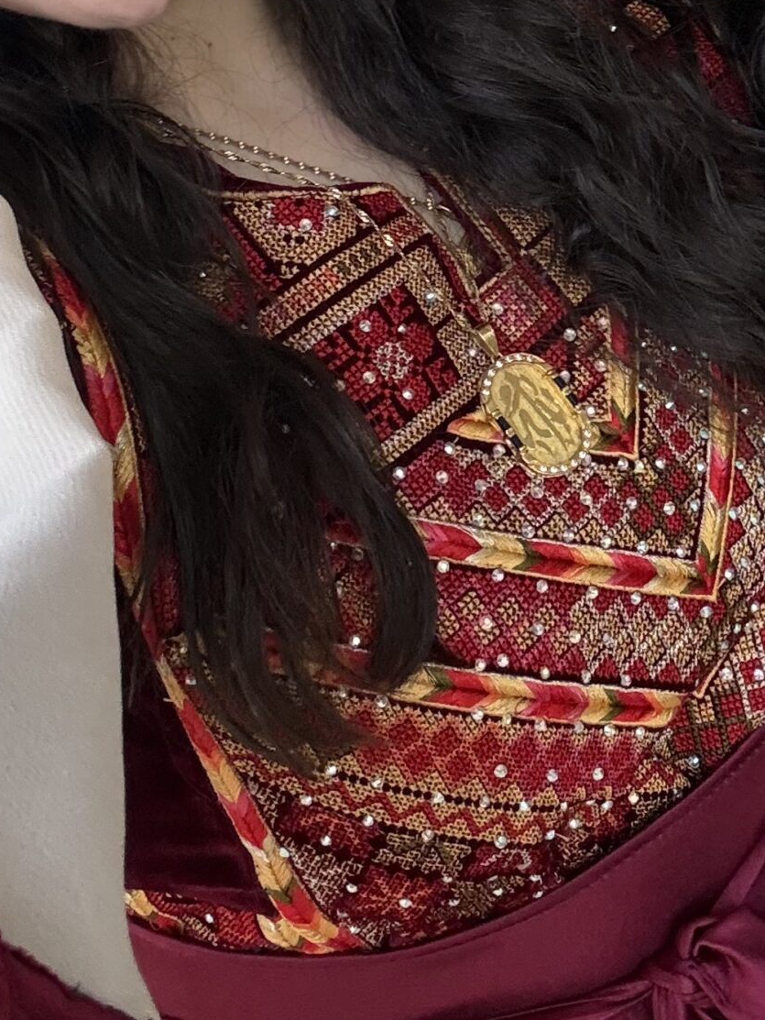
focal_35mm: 69
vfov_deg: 26.6
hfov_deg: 21.2
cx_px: 546
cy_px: -9
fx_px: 2033
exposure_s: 1/68
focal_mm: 2.69
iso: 80
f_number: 1.9
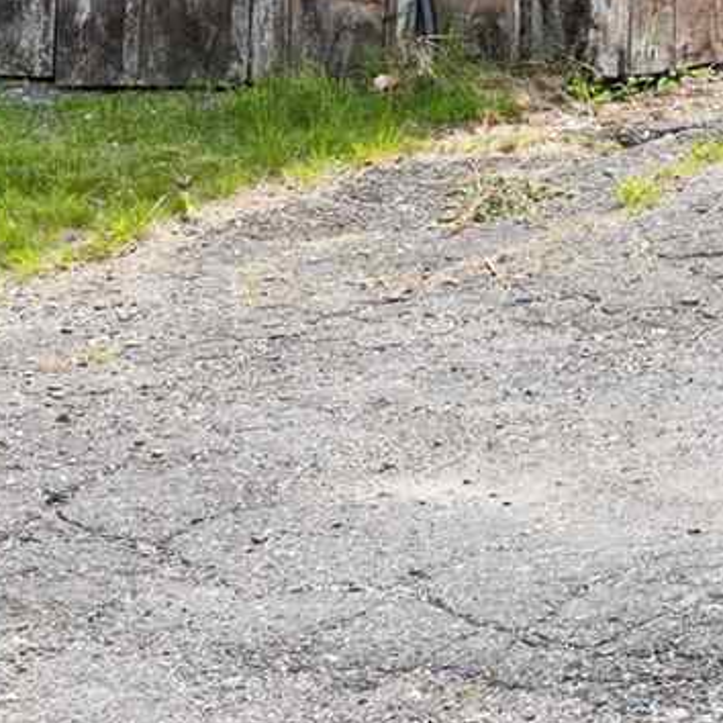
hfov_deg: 11.8
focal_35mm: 118
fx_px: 2788
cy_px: -315
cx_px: 1771
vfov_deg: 14.0
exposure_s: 1/160
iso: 100
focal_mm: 16
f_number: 8
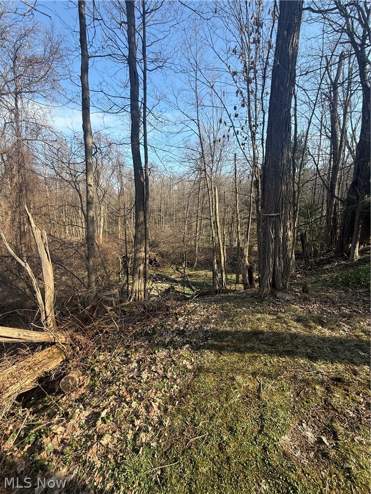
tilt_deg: -6.7
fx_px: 200
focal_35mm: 14
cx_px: 186
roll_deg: -1.3
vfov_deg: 102.1
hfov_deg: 85.7
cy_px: 247
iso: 50
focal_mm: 2.22
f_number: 2.2
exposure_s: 1/486
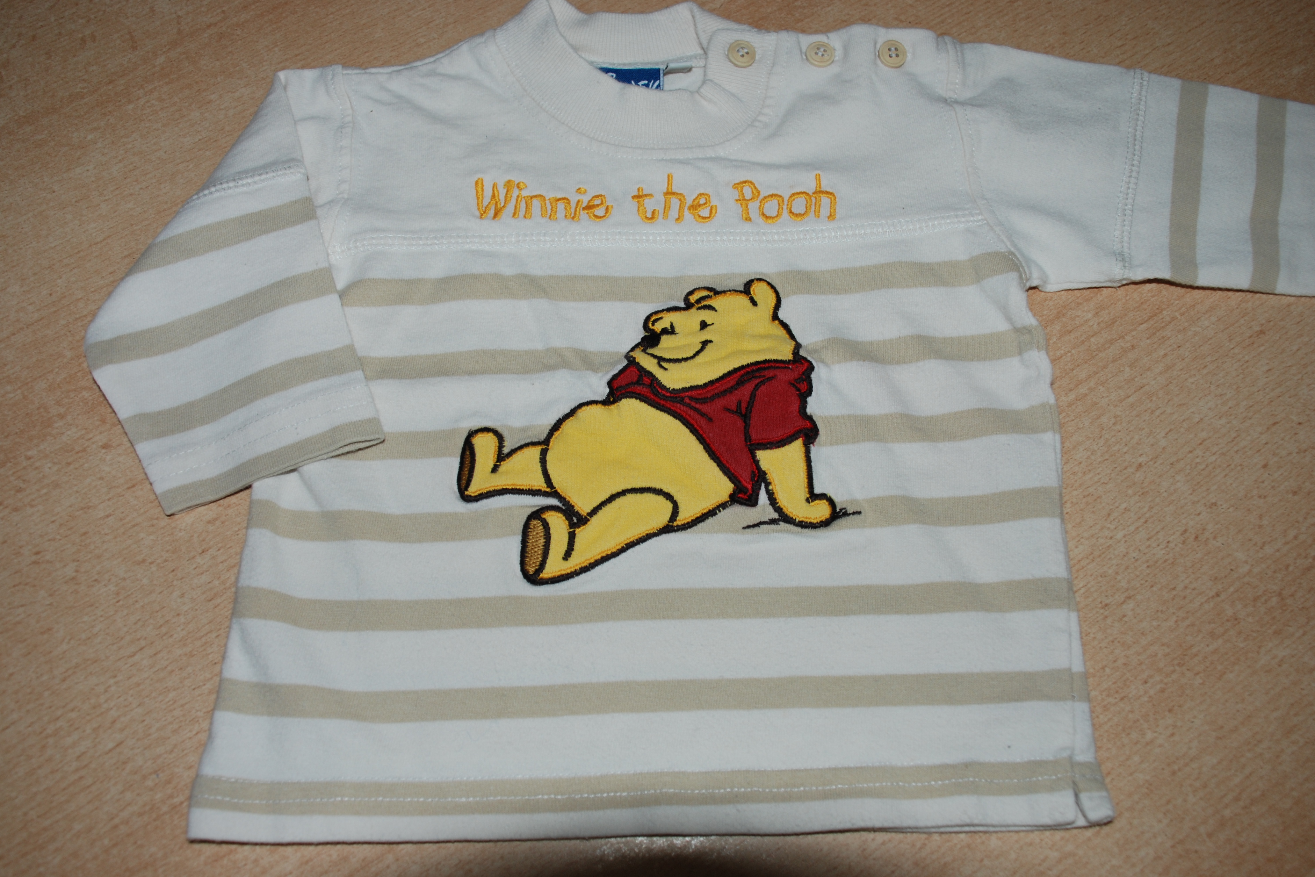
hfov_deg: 55.8
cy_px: 447
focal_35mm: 34
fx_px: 1242
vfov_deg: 38.9
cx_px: 657
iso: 200
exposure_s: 1/60
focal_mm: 22
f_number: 3.8
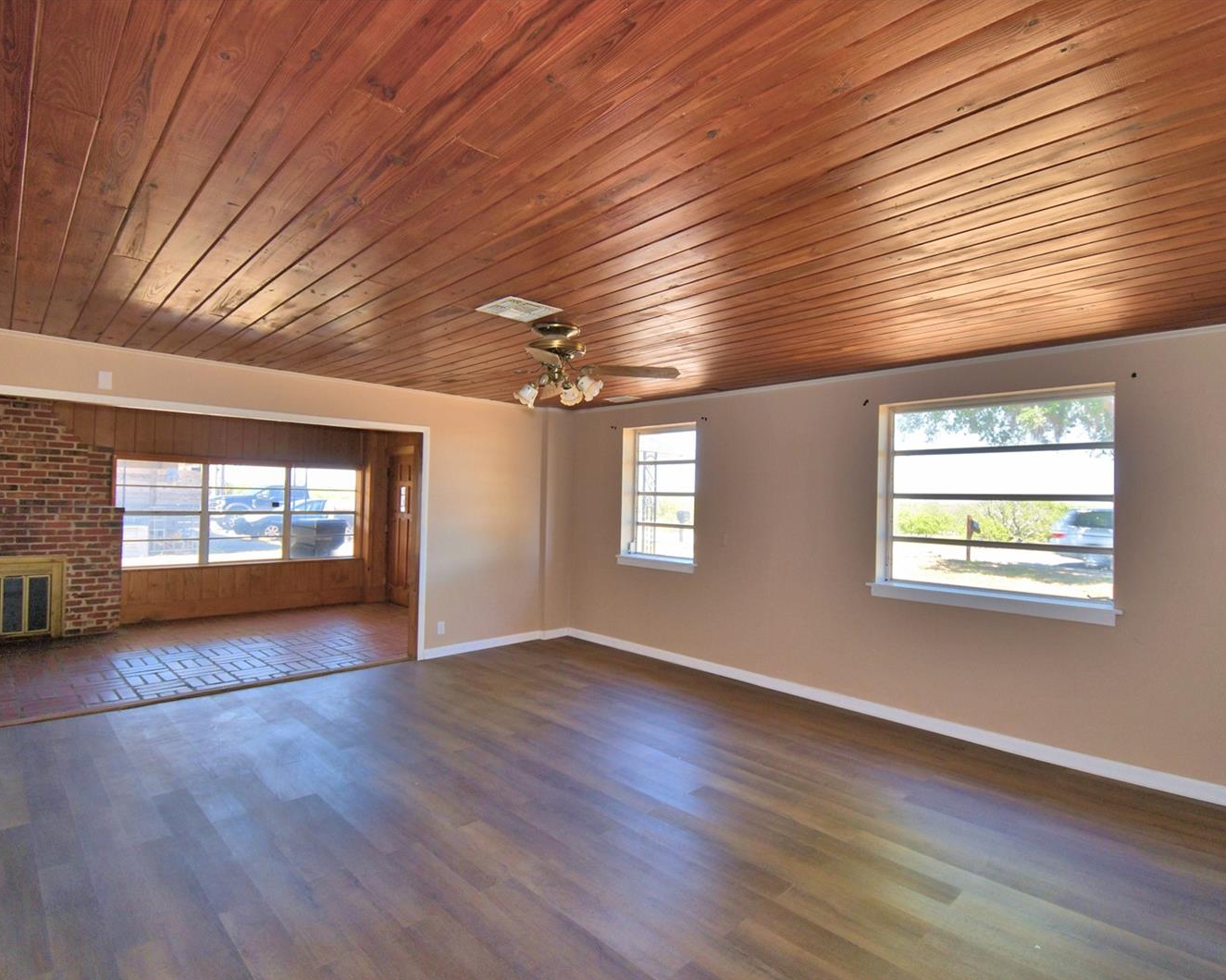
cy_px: 491
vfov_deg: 77.0
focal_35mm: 17
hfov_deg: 89.6
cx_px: 615
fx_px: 617
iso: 100
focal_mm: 10
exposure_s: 1/100
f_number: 4.5
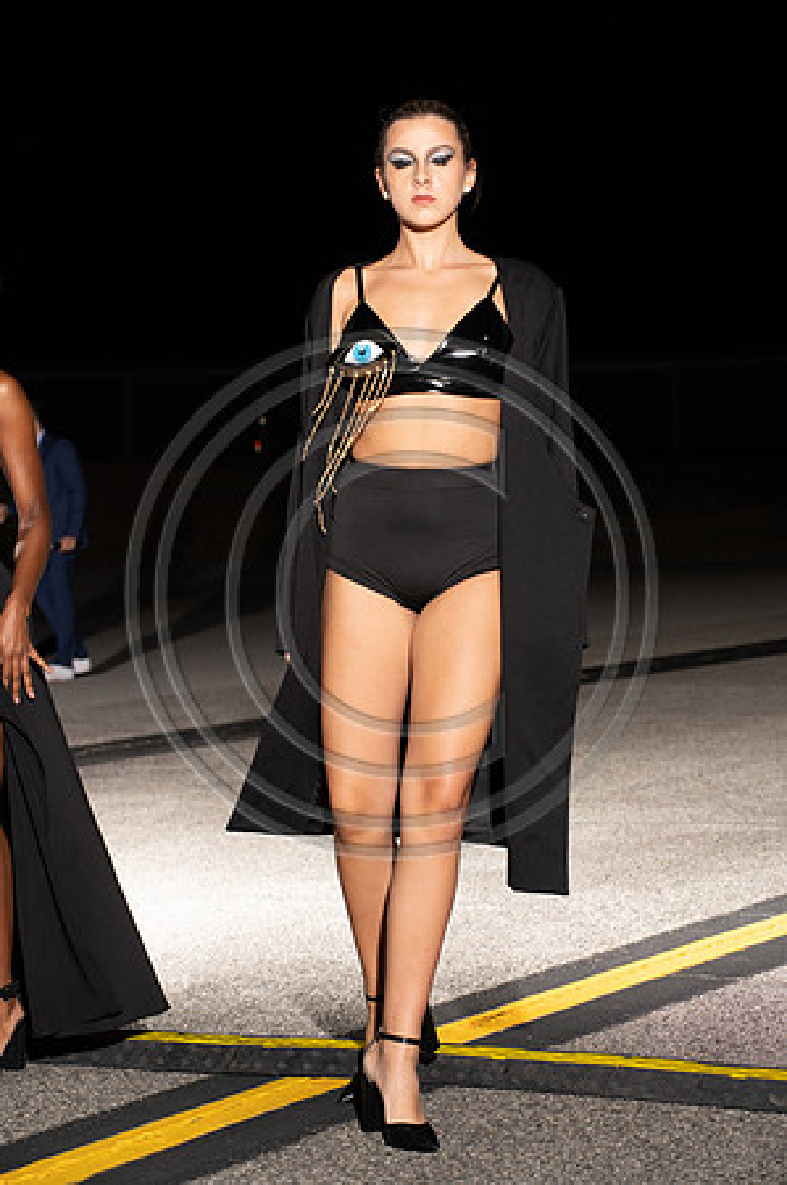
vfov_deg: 20.0
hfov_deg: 13.4
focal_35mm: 102
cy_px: 592
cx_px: 394
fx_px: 3352
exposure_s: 1/200
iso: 1000
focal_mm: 102
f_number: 6.3
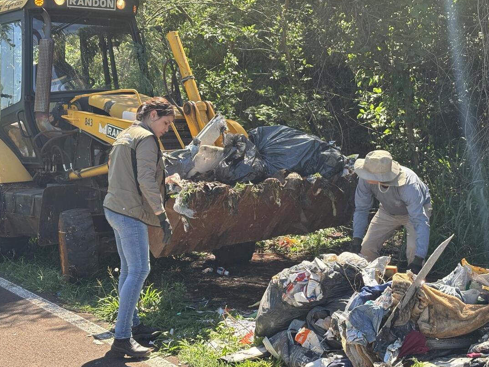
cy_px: 195
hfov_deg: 33.2
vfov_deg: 25.2
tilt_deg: -7.5
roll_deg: +1.3
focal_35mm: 58
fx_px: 819
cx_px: 266
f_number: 1.6
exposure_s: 1/318
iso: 32
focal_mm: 5.96
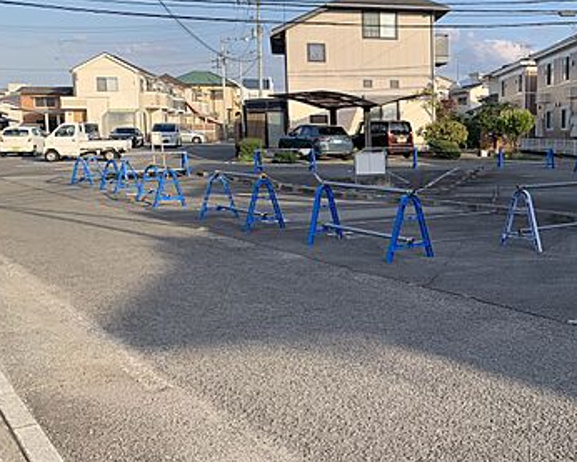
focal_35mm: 44
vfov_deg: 34.1
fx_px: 752
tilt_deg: -7.3
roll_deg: +0.7
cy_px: 212
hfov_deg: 39.9
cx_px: 480
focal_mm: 4.25
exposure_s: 1/928
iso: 25
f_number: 1.8
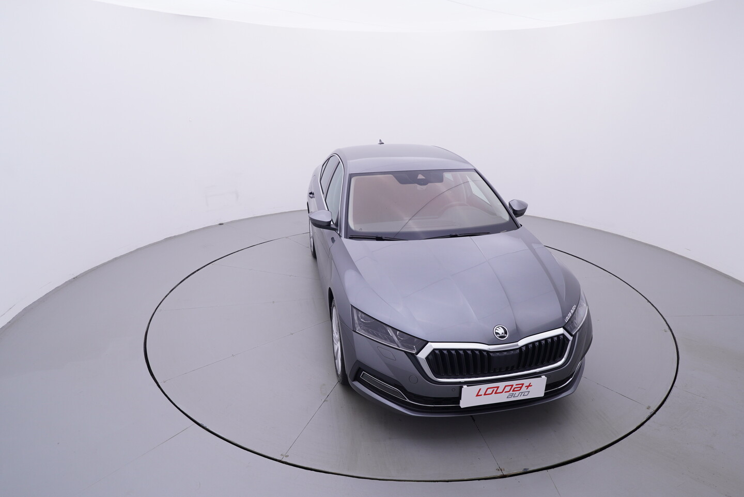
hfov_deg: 77.3
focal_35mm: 22
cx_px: 372
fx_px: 465
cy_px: 248
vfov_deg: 56.2
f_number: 5
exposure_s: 1/80
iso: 200
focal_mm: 15
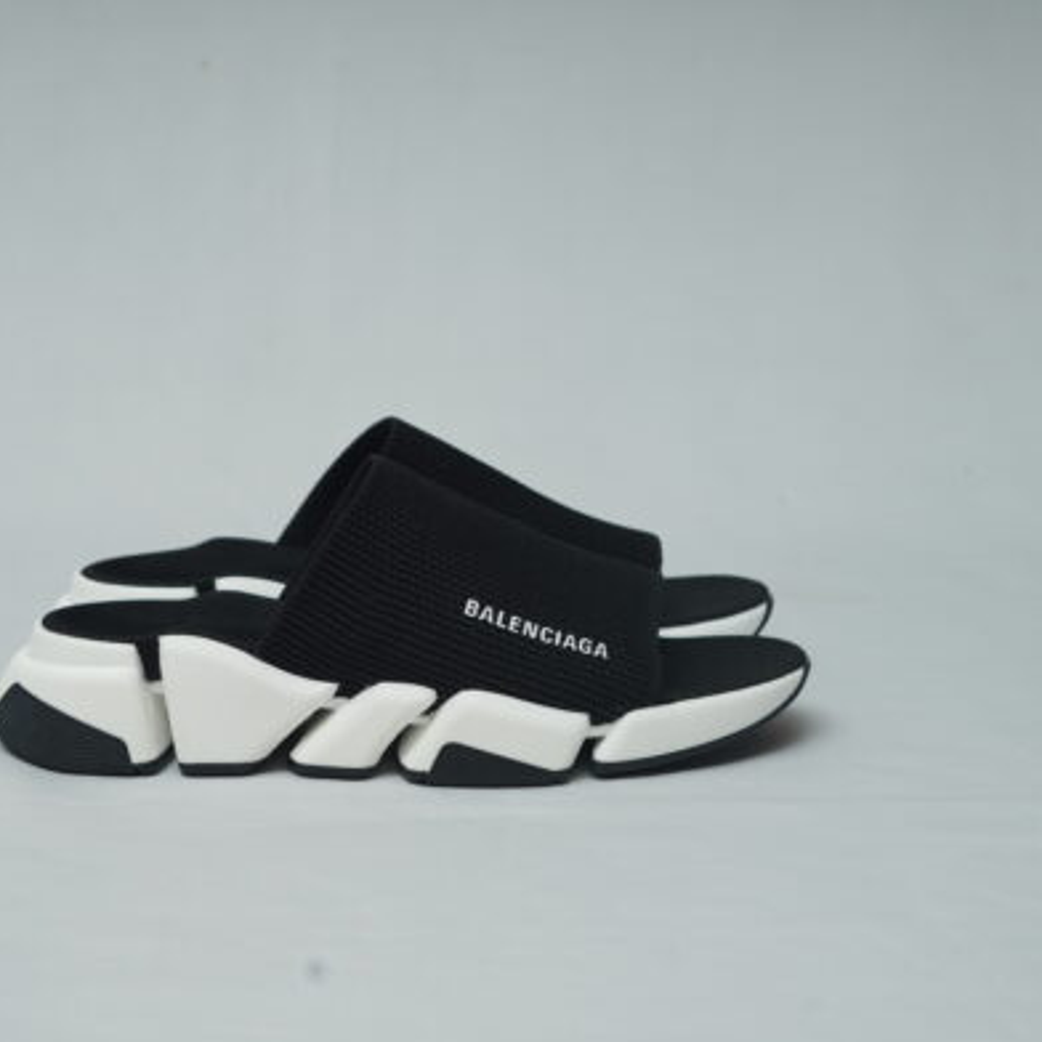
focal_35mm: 65
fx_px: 2214
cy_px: 529
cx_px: 404
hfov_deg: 26.4
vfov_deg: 26.5
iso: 320
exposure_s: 1/200
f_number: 6.3
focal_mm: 50
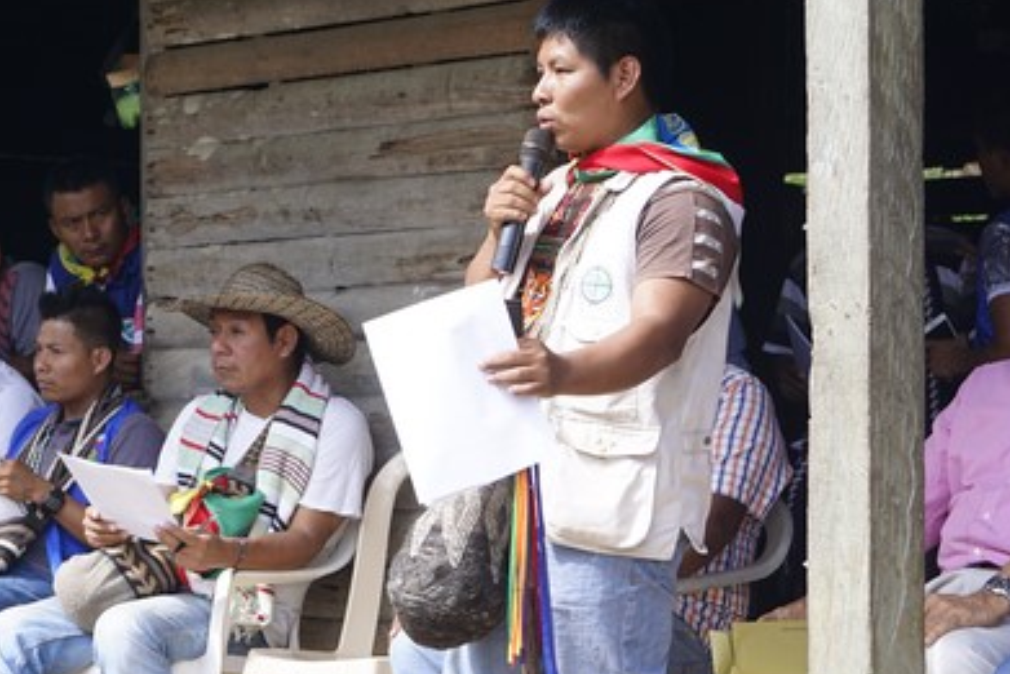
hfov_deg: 14.8
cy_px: 322
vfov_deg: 9.9
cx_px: 227
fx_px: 3874
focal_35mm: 138
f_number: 5.6
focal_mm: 45
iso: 160
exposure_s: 1/200
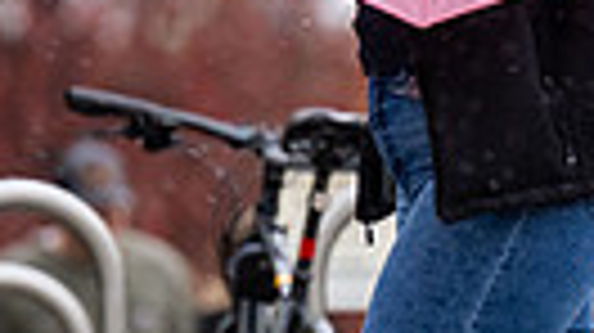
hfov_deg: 2.0
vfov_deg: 1.1
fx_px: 16871
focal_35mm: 1072
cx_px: 646
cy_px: -27
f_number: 2.8
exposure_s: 1/500
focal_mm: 200
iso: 800
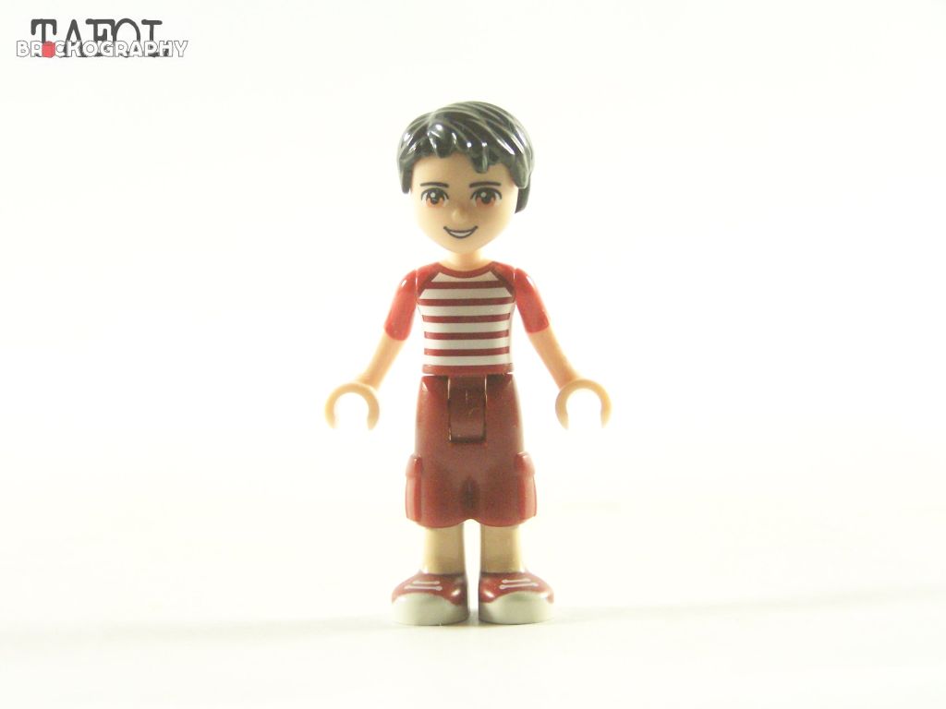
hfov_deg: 23.8
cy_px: 354
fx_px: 2241
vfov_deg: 18.0
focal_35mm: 82
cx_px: 473
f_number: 3.2
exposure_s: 1/60
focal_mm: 13.7
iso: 400
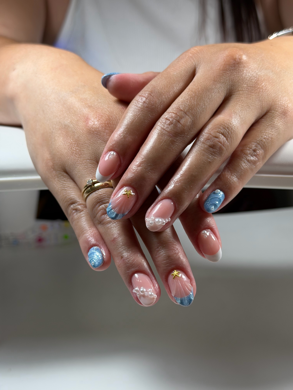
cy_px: 195
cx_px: 146
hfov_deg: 30.3
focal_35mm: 48
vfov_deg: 39.7
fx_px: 542
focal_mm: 6.76
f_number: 1.78
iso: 64
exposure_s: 1/390
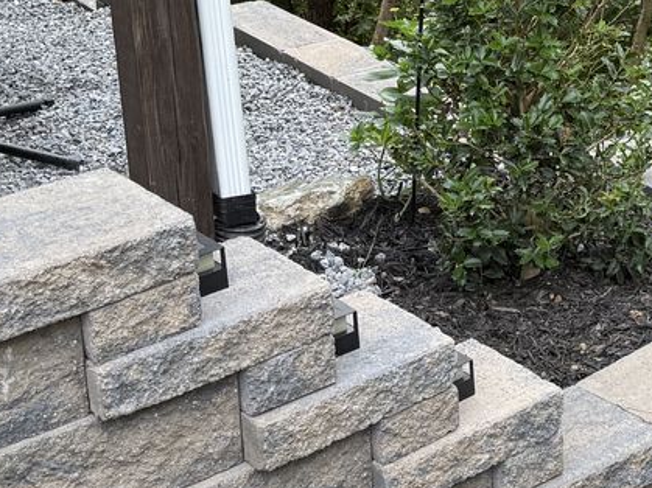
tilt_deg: -19.7
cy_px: 116
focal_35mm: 86
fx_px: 1619
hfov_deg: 22.5
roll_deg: +0.6
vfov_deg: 17.1
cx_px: 523
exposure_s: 1/547
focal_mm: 6.76
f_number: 1.78
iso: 80
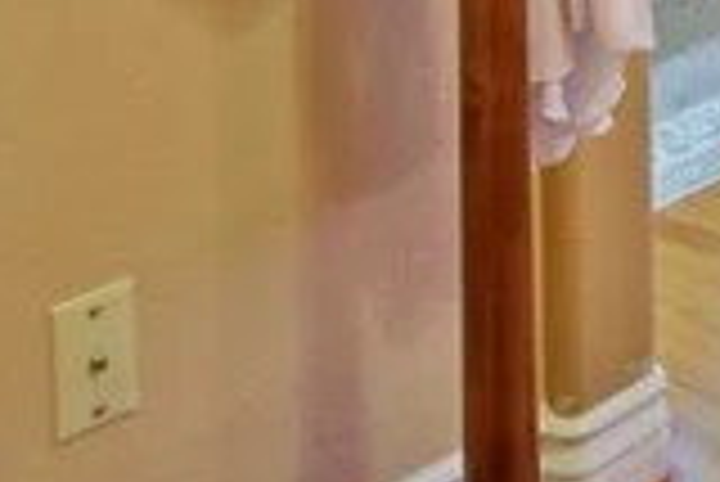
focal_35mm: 96
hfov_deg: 18.8
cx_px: 1062
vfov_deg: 11.6
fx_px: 1922
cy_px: -700
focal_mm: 10
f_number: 8
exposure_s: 1/2
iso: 400
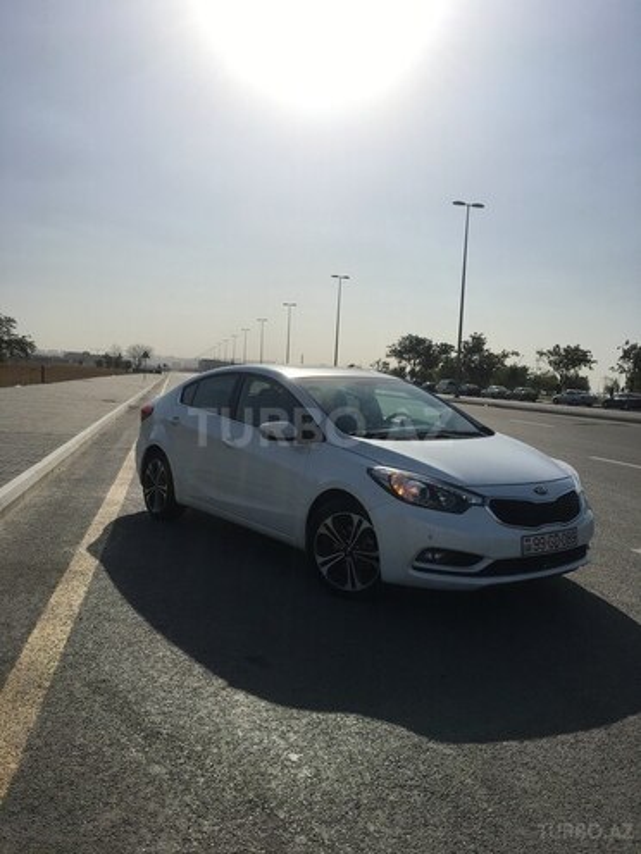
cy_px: 427
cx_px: 320
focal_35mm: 29
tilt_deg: -1.9
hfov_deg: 48.2
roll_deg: -3.6
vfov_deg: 61.7
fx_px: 716
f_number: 2.2
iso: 25
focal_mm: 4.15
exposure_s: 1/4525
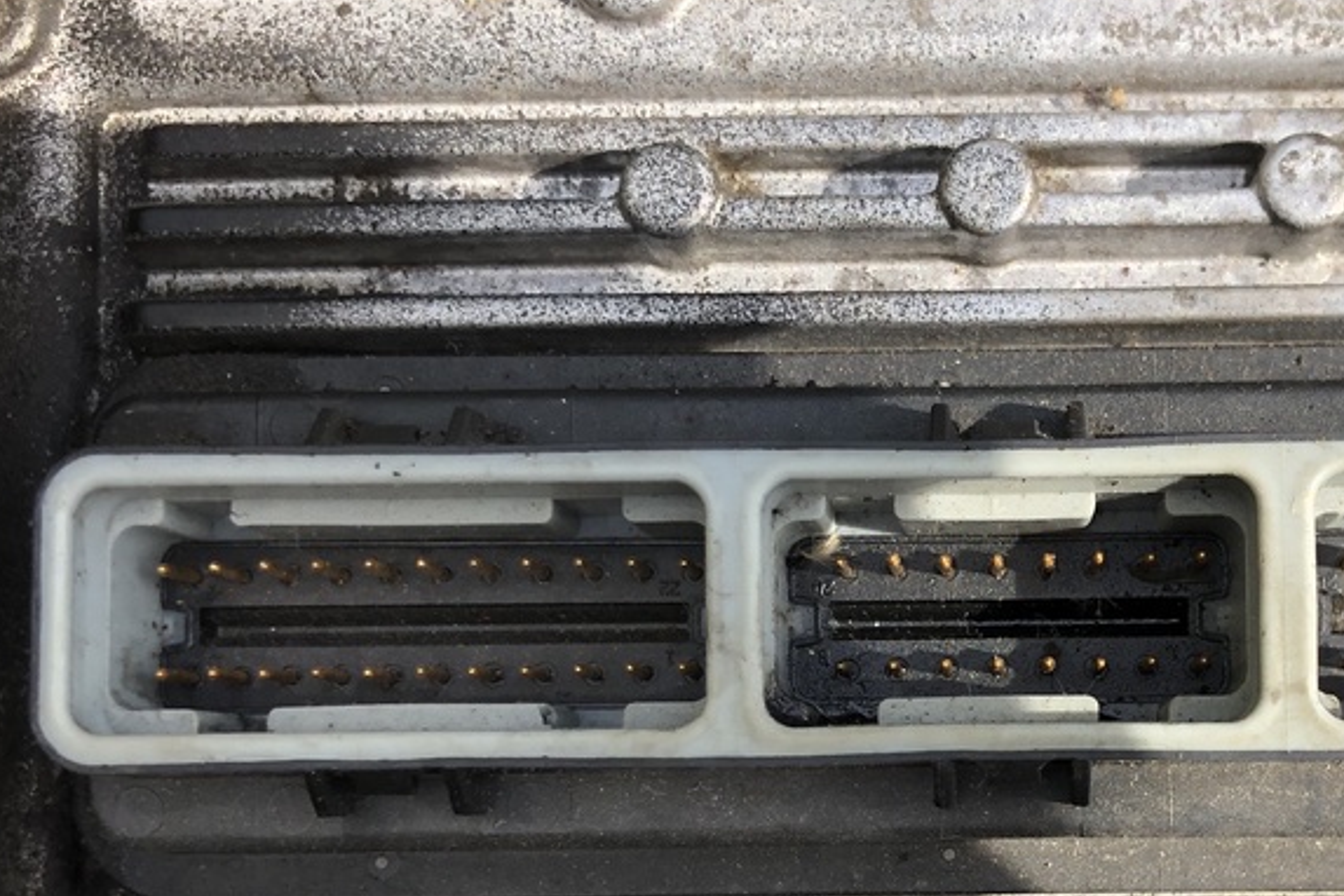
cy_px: 678
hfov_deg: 37.4
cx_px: 978
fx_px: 1941
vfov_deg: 25.7
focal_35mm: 52
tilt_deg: -85.5
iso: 20
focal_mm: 4
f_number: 1.8
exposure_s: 1/787
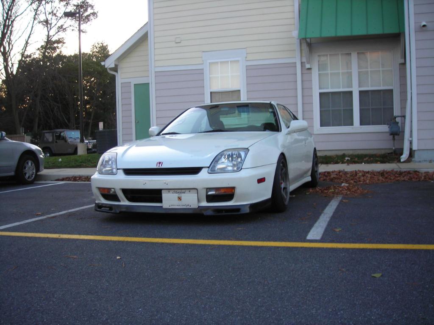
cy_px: 162
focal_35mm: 38
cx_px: 217
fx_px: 476
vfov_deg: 37.7
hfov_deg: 49.0
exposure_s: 1/27.6
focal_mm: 6.3
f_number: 3.2
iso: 50
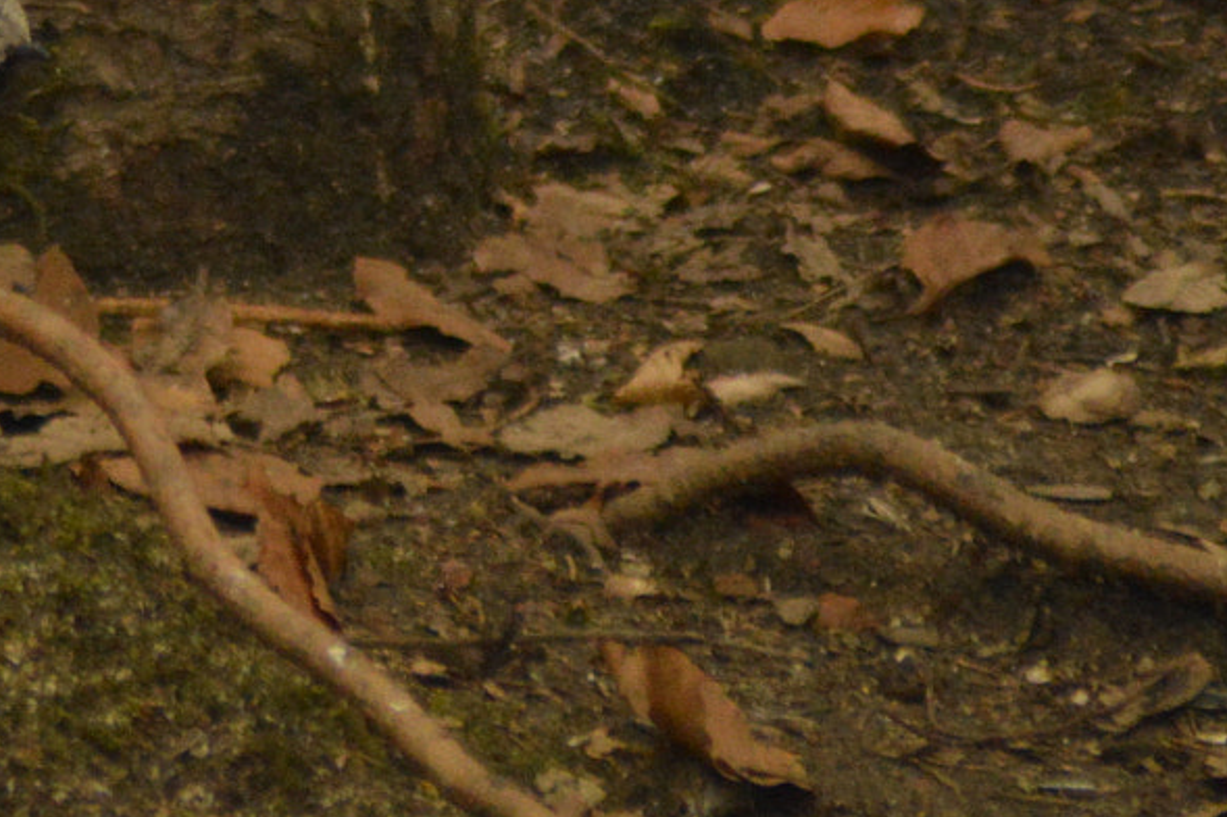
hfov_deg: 1.7
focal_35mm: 1222
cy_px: 44
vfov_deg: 1.1
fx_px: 41625
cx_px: -12
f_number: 5.6
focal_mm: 300
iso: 3200
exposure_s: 1/2500
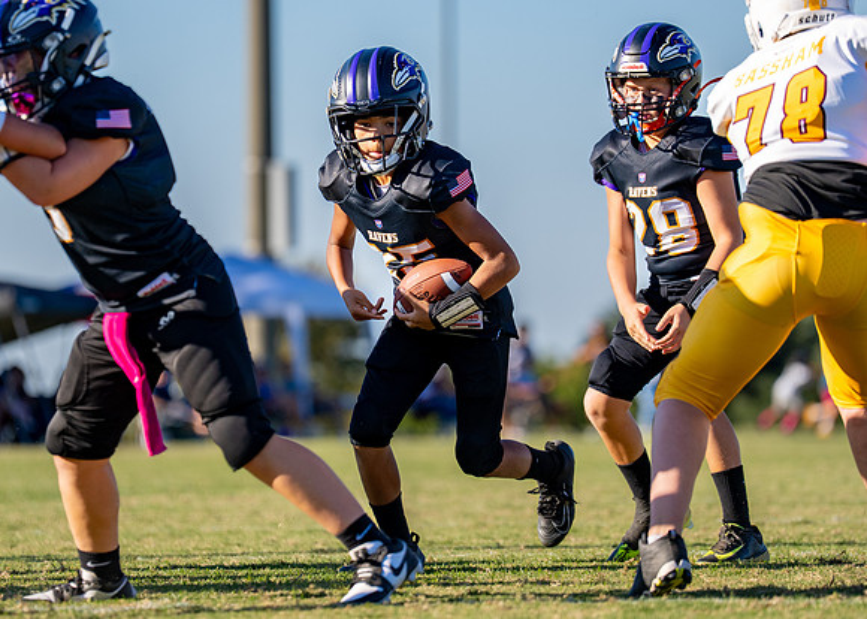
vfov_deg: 5.0
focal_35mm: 290
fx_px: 7128
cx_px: 457
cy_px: 294
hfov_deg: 7.0
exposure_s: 1/2500
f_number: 2.8
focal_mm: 180
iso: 160
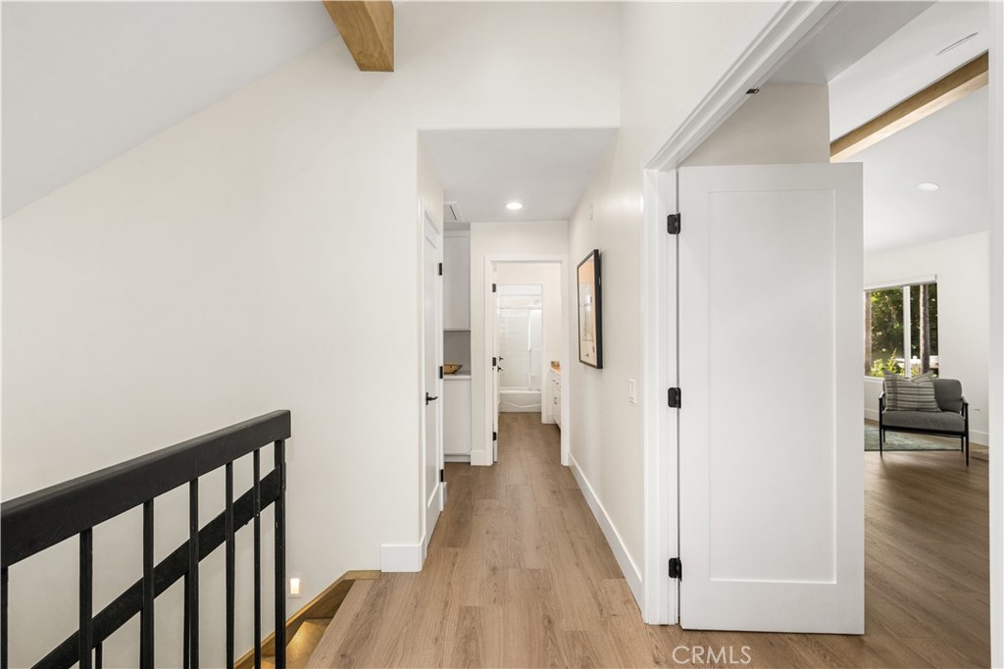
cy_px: 334
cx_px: 502
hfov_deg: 100.4
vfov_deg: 77.3
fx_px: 418
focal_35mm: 15
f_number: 6.3
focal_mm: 15
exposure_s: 1/6
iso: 100
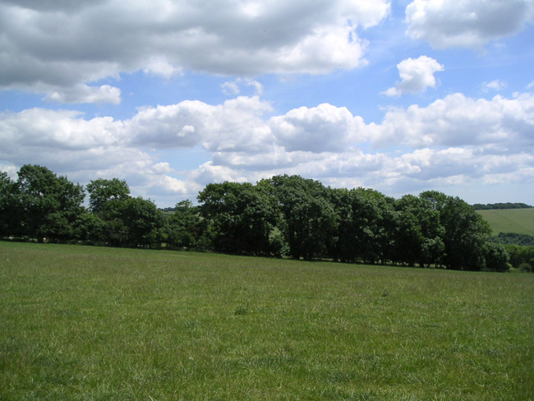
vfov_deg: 37.7
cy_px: 200
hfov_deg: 49.0
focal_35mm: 38
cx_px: 267
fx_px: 586
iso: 50
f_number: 6.7
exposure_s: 1/250
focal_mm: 6
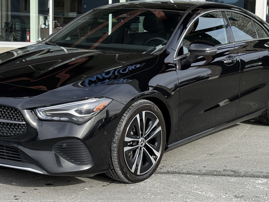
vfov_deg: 21.0
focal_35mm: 70
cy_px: 75
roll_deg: -0.7
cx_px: 121
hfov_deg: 27.8
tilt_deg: -5.1
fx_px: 544
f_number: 1.78
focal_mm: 6.76
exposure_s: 1/1513
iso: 64
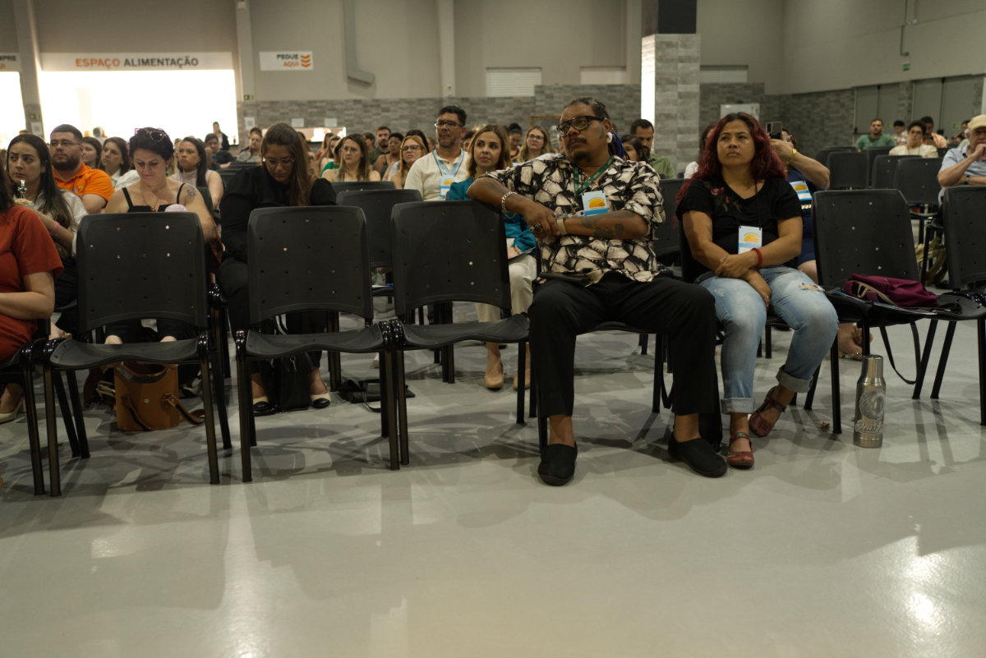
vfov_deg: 37.9
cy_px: 329
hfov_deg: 54.4
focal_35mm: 35
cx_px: 493
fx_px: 959
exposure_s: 1/100
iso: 2000
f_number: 2.8
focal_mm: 35
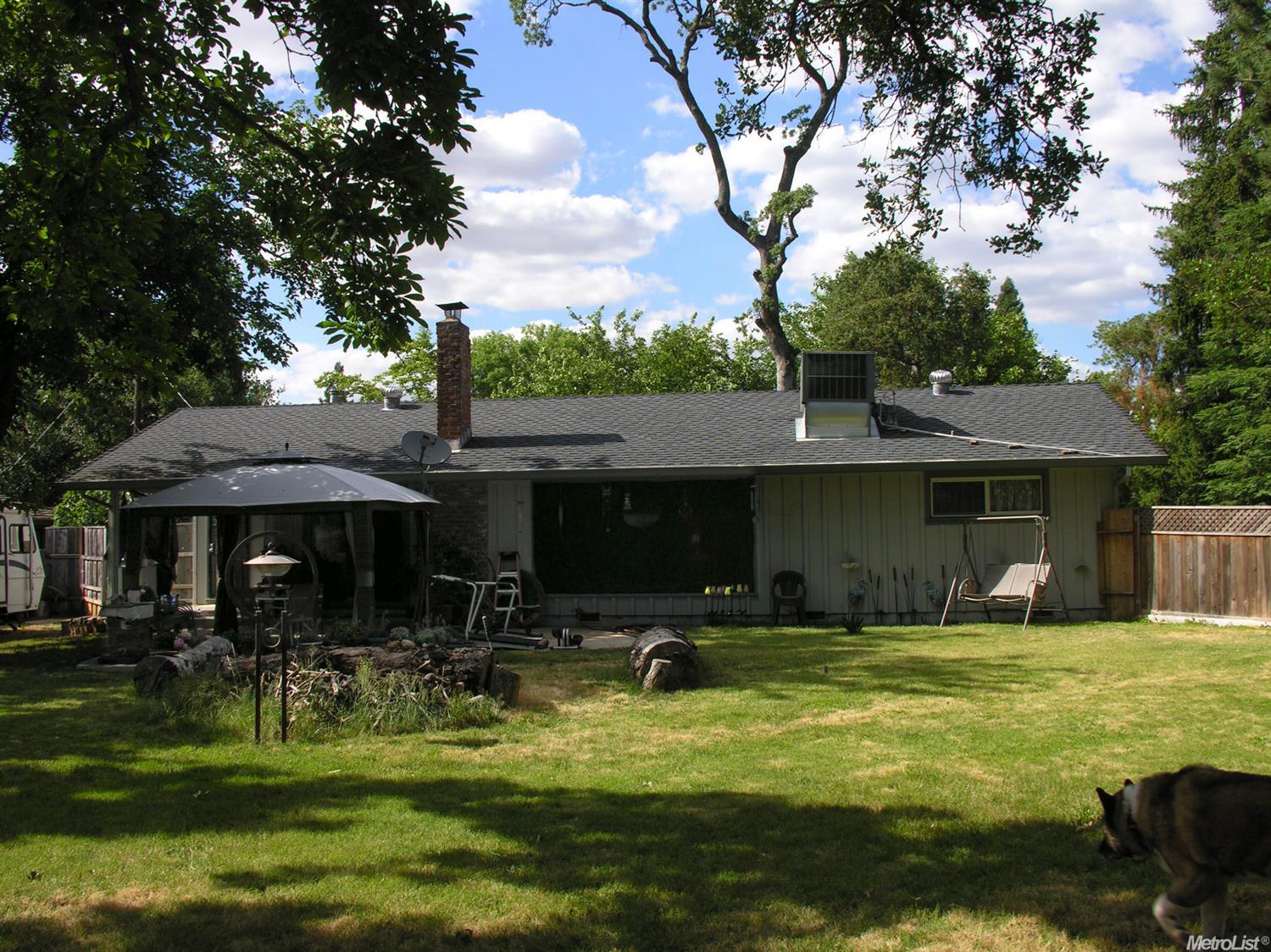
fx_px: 1285
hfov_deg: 52.6
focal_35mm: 35
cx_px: 636
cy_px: 476
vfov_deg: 40.7
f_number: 6.3
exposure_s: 1/187
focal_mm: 8.9
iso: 50
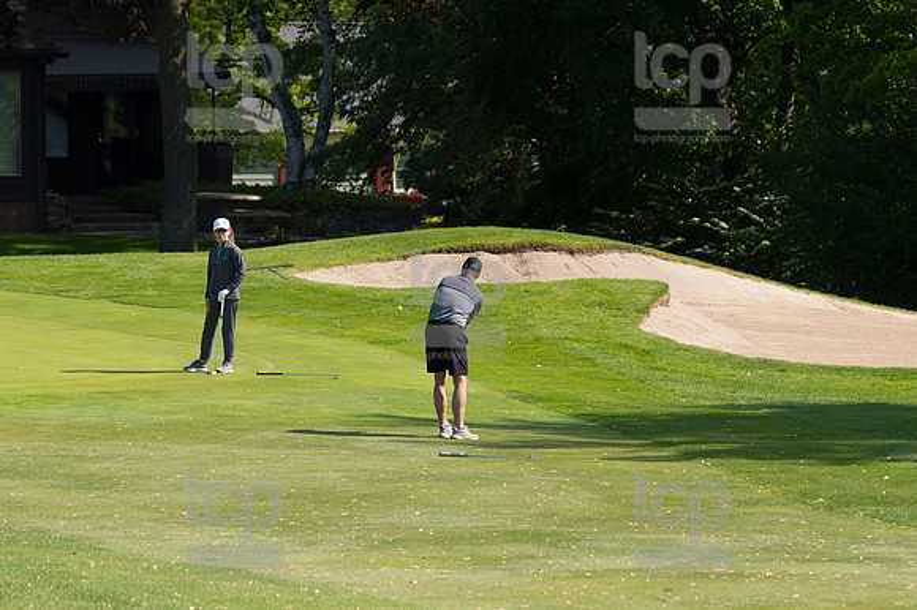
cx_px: 458
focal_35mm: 300
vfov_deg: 4.6
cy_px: 305
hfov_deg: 6.9
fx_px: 7637
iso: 320
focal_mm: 200
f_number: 5.6
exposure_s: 1/1600
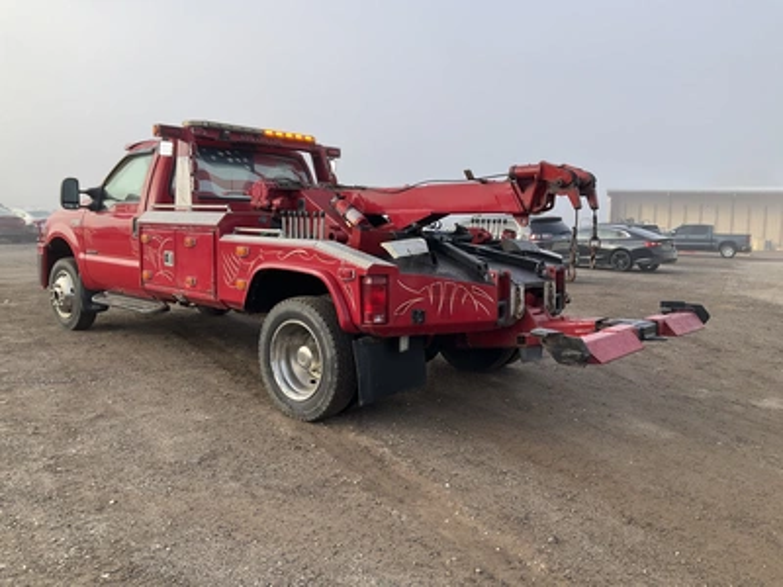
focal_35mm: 29
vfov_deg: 48.2
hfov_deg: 61.7
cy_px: 294
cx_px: 392
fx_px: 656
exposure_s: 1/613
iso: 25
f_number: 1.8
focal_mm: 3
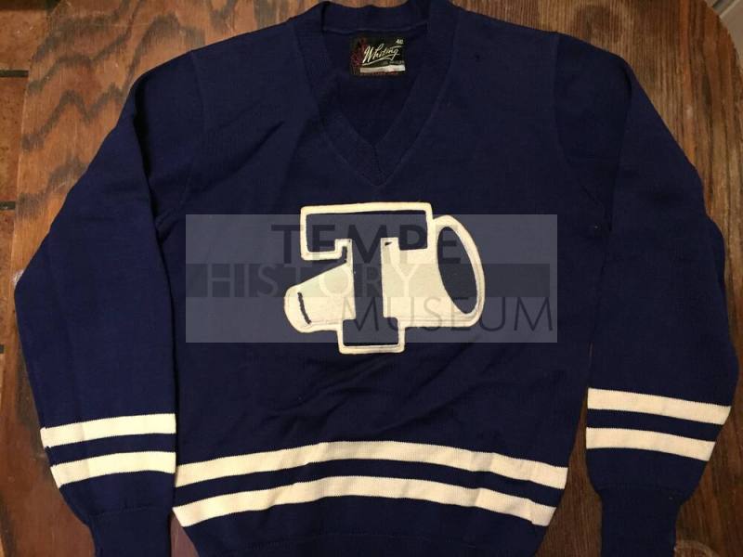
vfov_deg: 48.2
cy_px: 278
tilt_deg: -84.1
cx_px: 372
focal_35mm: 29
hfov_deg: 61.7
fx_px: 622
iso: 250
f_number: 2.2
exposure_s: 1/15
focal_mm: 4.15
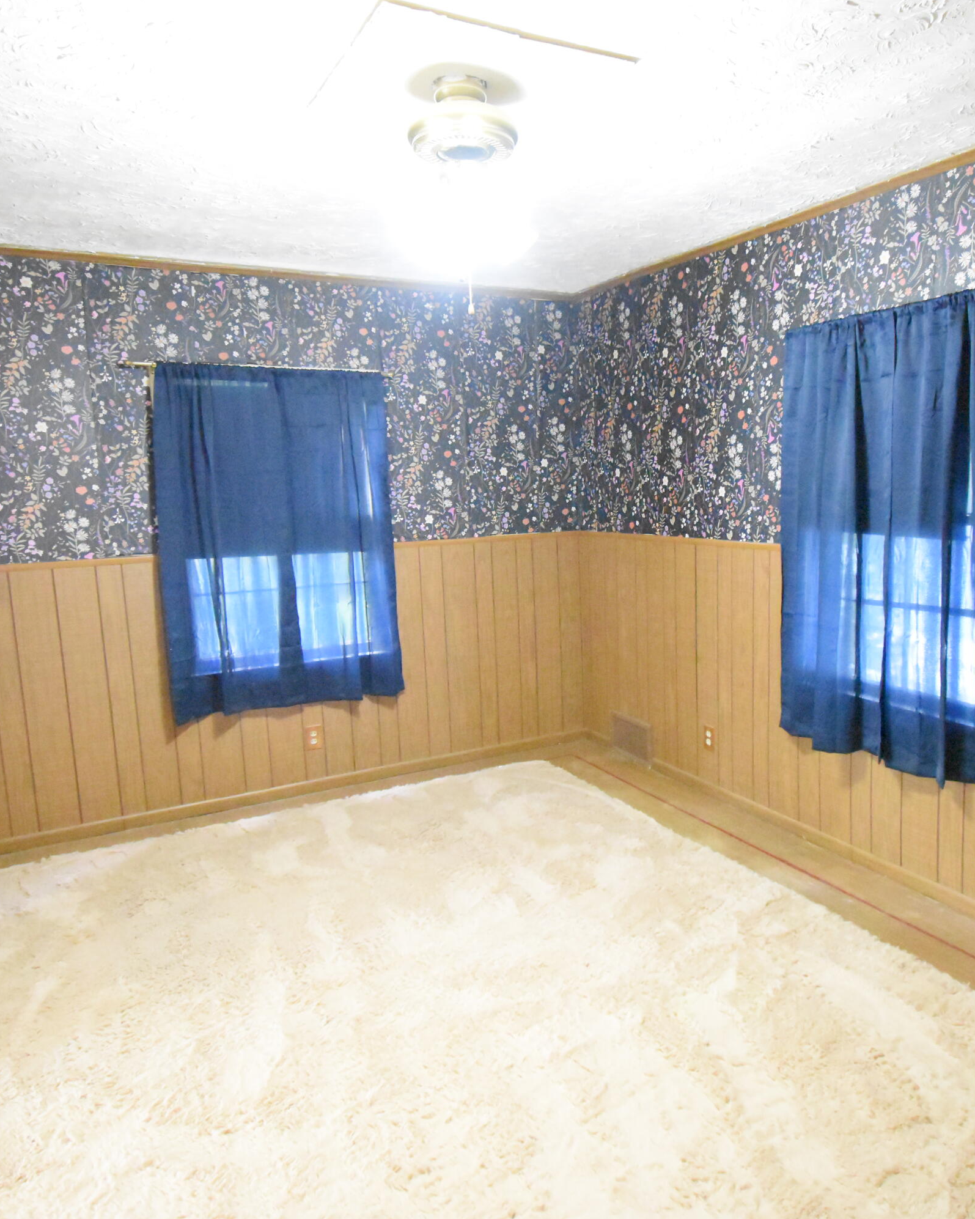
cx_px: 587
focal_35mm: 24
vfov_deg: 69.5
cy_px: 609
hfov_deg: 57.6
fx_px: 878
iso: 12800
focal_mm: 11.5
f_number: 4.8
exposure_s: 1/60
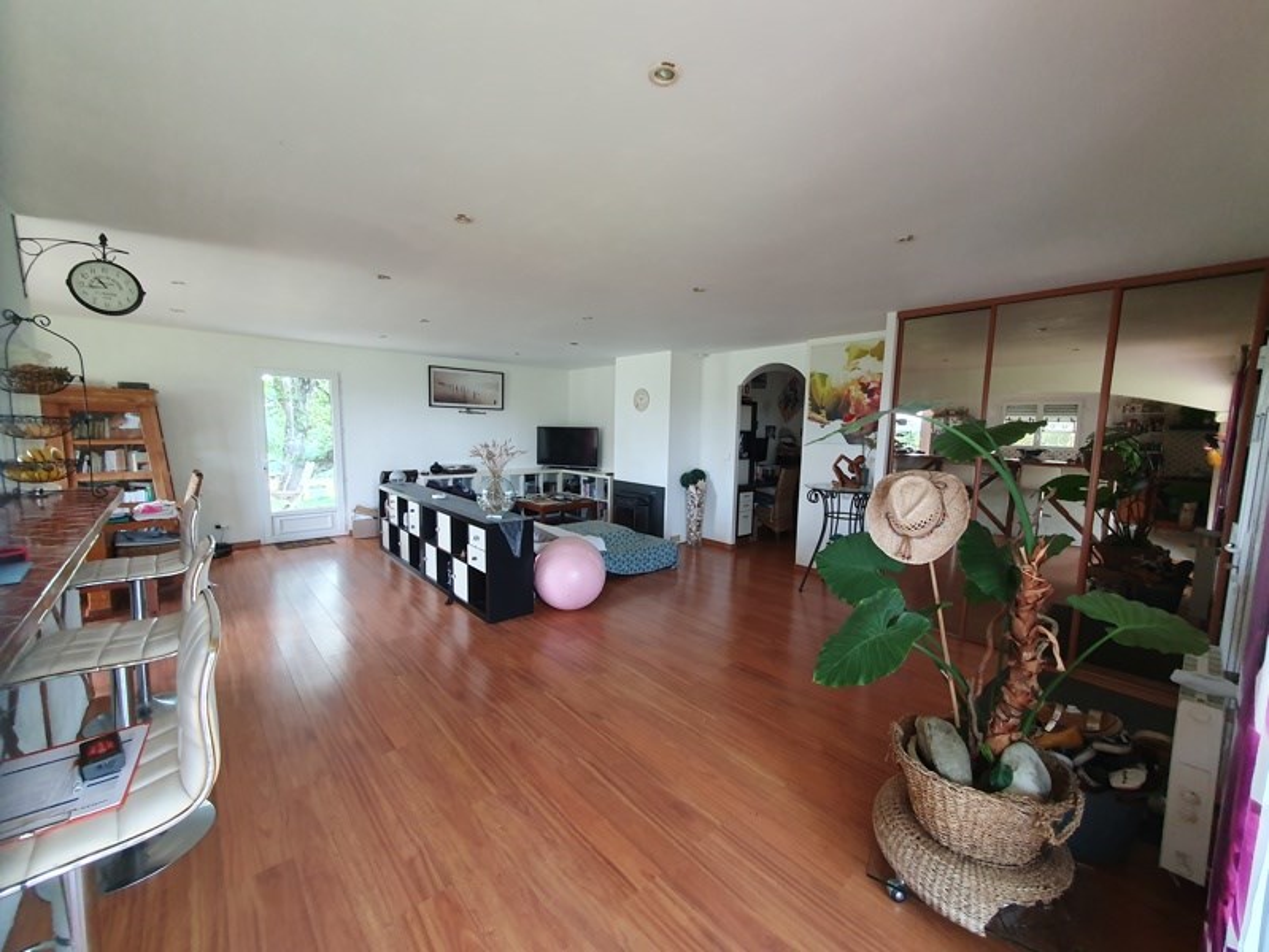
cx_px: 634
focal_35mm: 13
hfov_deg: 106.2
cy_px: 476
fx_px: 477
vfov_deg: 90.0
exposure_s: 1/50
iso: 250
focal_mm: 1.8
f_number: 2.2
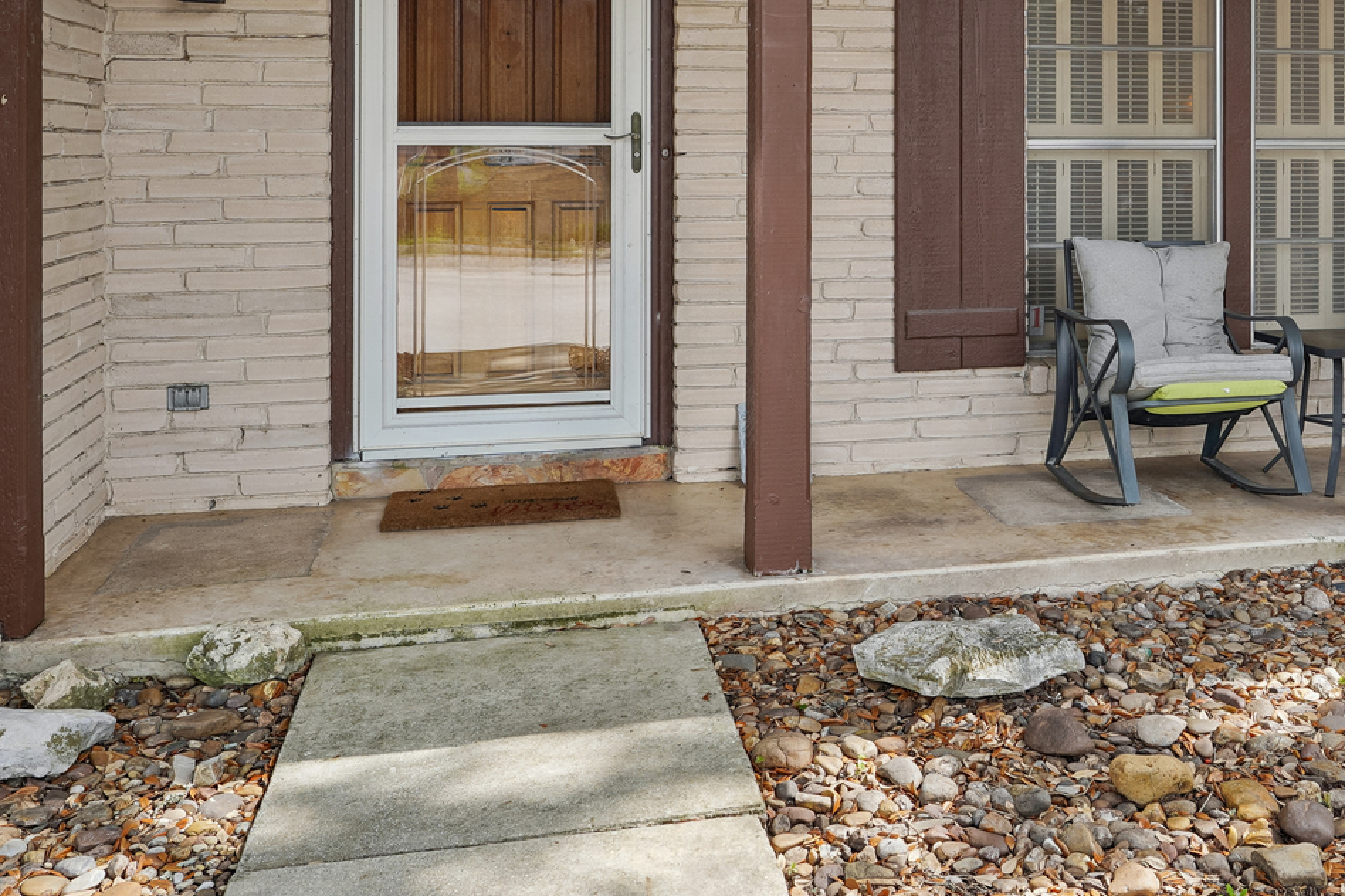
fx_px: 1564
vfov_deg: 30.9
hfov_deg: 45.4
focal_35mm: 42
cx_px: 953
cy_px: 140
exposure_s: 1/30
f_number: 8
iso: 100
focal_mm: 24.5
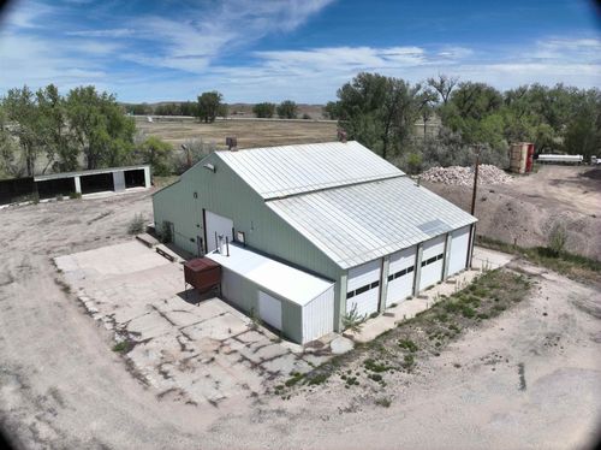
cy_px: 225
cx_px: 300
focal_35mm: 24
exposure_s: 1/2000
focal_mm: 12.29
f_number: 4
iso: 100
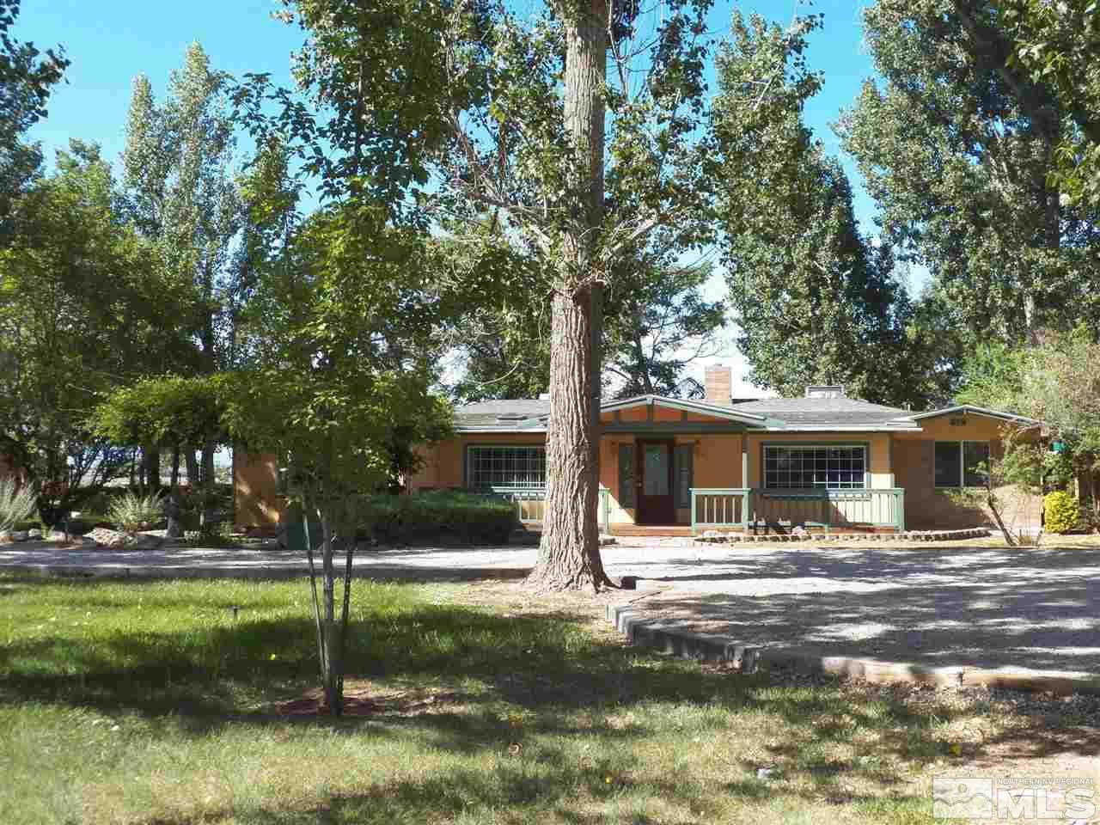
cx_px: 550
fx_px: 1112
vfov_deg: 40.7
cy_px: 412
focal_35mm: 35
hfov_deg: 52.6
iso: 125
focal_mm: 6.3
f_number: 4
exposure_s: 1/500
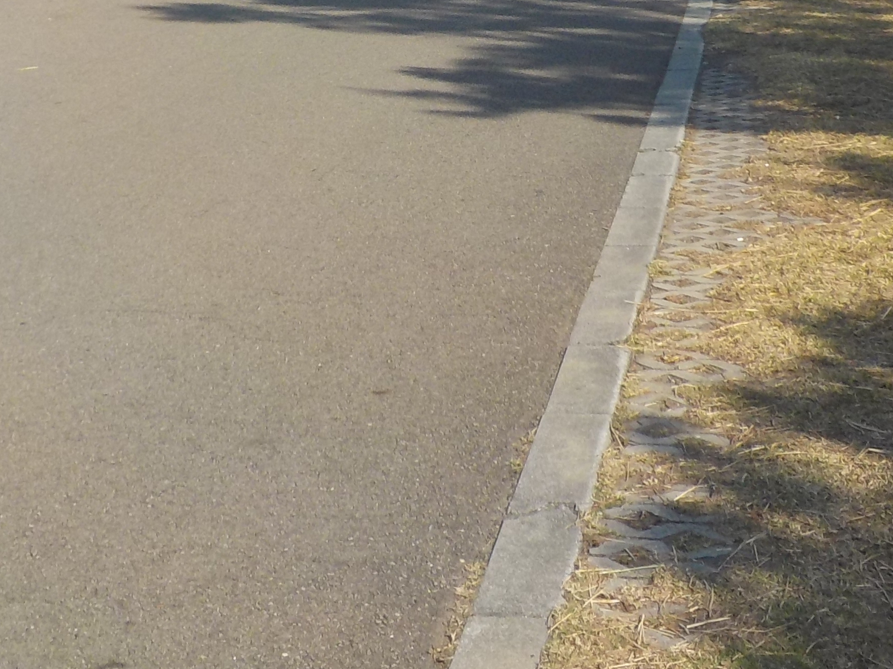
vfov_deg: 20.0
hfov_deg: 27.4
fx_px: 1831
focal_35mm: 71
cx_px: 444
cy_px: -16
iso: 125
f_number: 3.3
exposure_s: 1/1000
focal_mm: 4.1
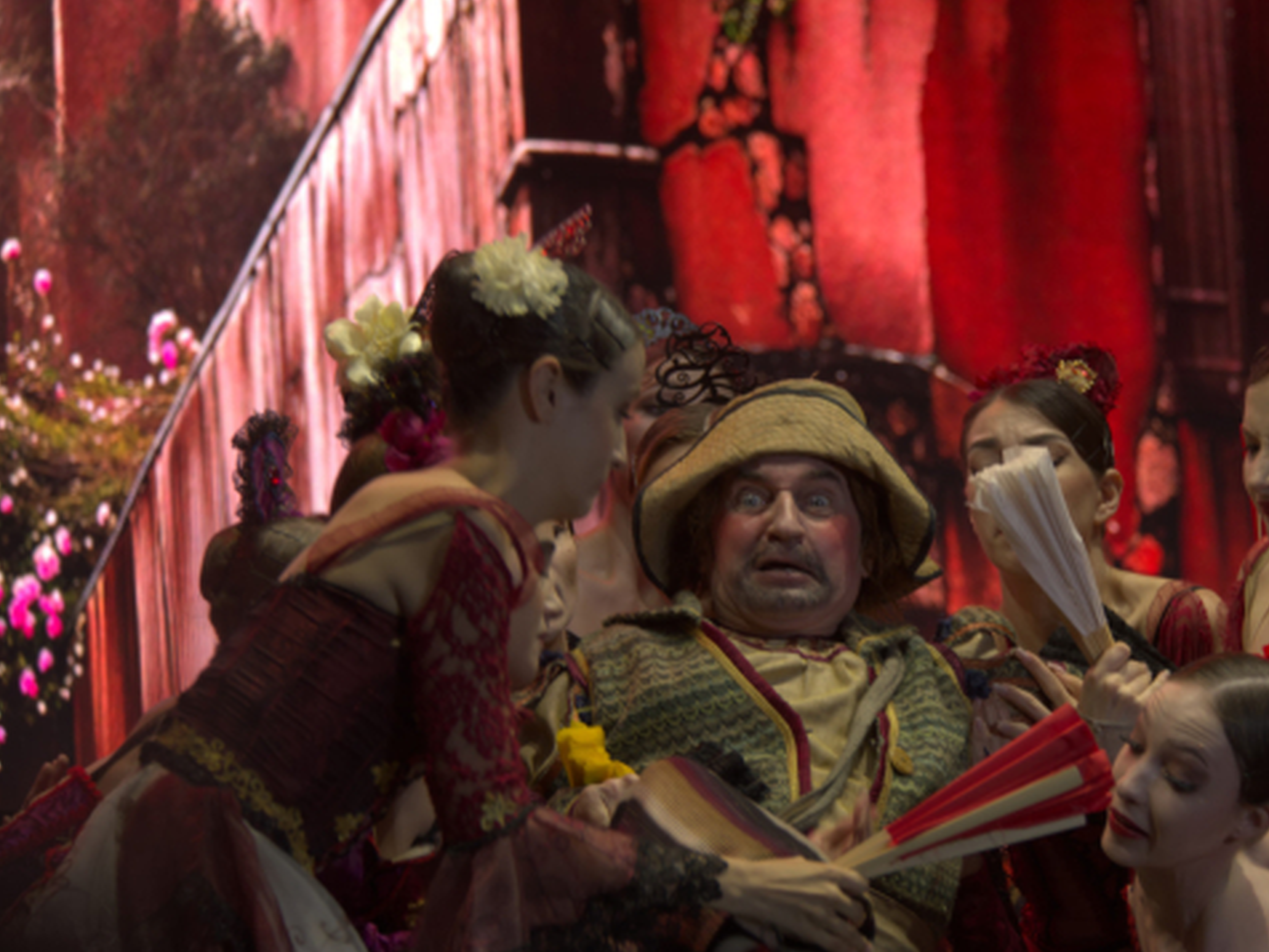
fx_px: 9128
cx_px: 833
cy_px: 365
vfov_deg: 6.0
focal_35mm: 249
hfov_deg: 7.9
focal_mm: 175
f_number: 5.6
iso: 400
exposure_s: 1/250
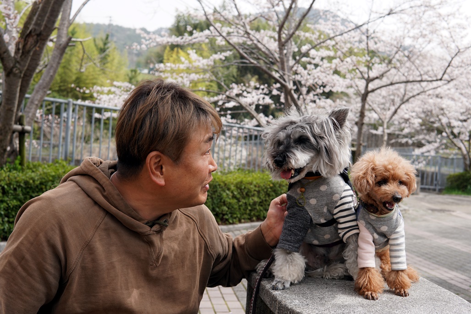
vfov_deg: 29.9
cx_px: 236
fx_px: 589
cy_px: 157
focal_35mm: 45
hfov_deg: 43.6
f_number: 6.3
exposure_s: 1/200
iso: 100
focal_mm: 30
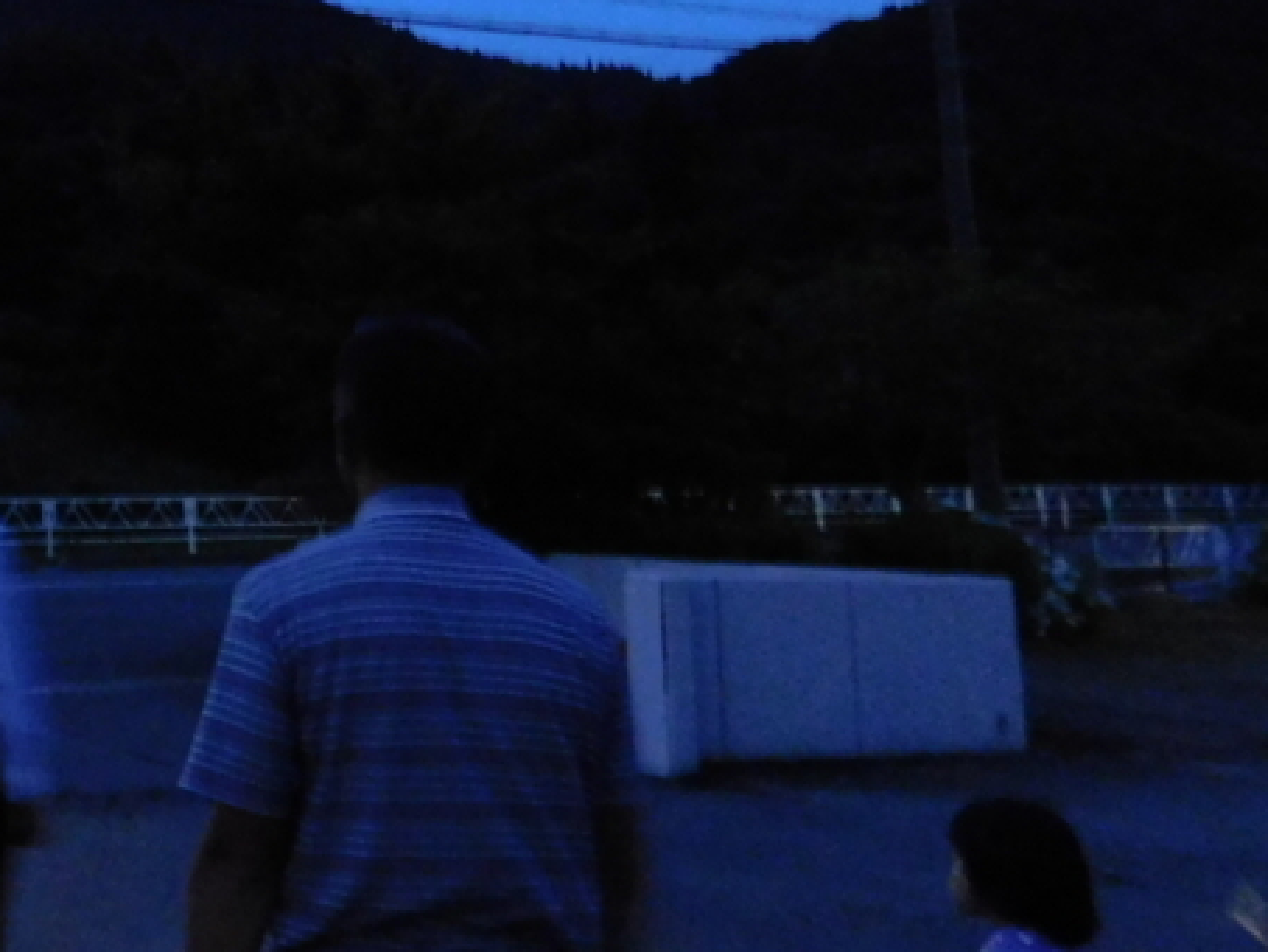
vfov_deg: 26.9
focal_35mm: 52
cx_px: -92
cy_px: 62
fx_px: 1905
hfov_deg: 32.8
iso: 800
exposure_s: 1
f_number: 3
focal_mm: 4
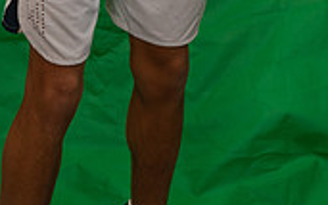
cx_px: 156
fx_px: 1109
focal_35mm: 124
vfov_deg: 9.5
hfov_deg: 16.8
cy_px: -275
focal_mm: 24
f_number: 20
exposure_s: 1/60
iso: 800
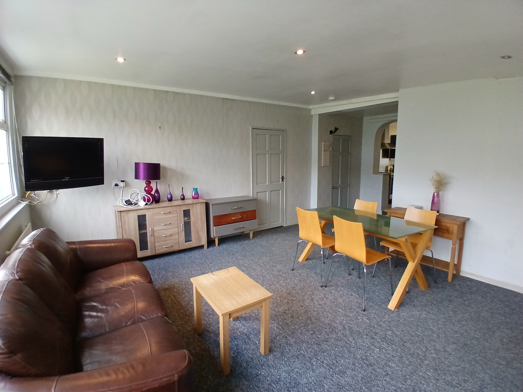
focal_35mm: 17
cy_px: 196
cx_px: 262
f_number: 2.2
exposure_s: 1/33.3
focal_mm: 1.4
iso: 200
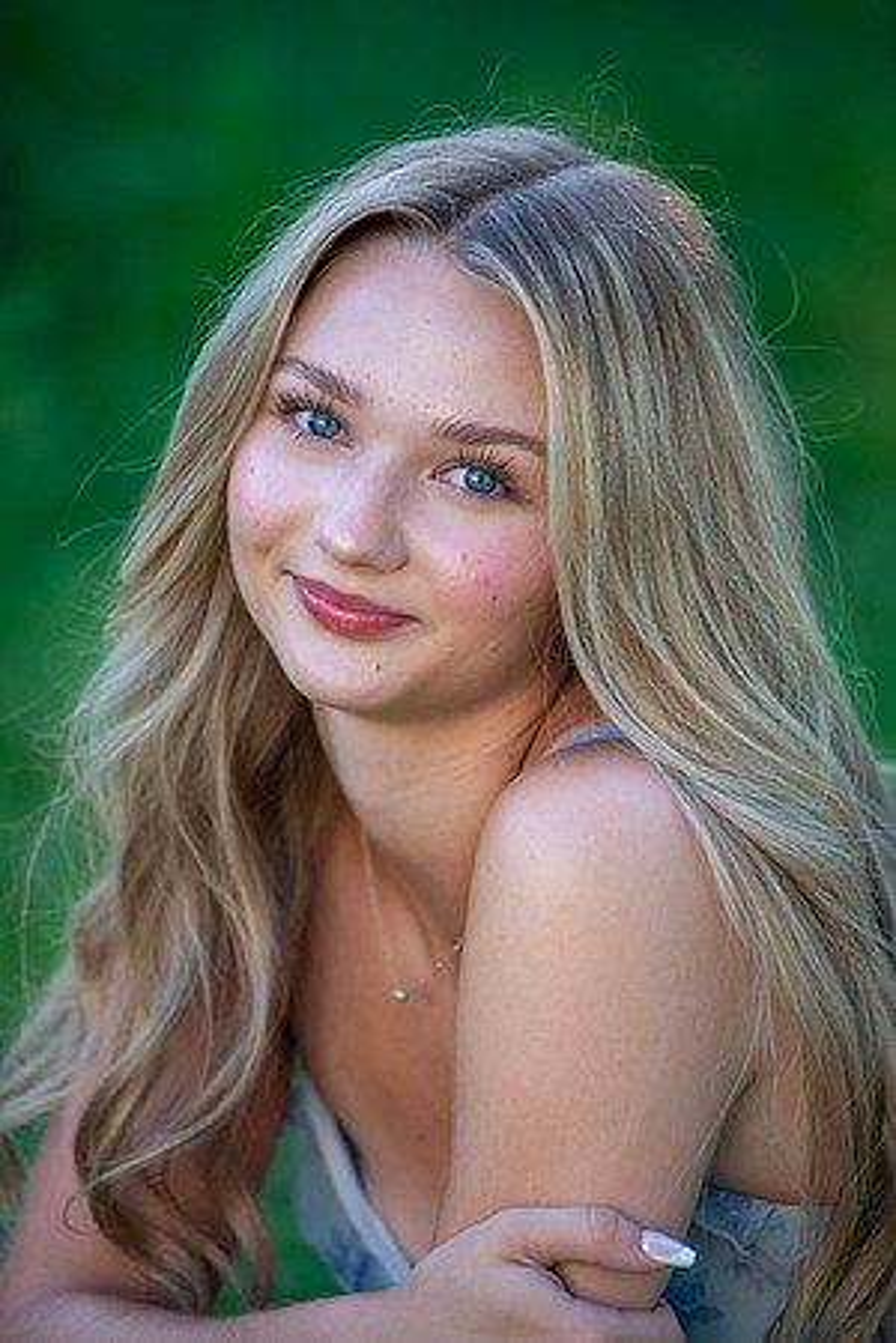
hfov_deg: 6.9
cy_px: 672
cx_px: 448
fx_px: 7466
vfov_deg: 10.3
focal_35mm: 200
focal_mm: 200
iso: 160
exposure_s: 1/200
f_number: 4
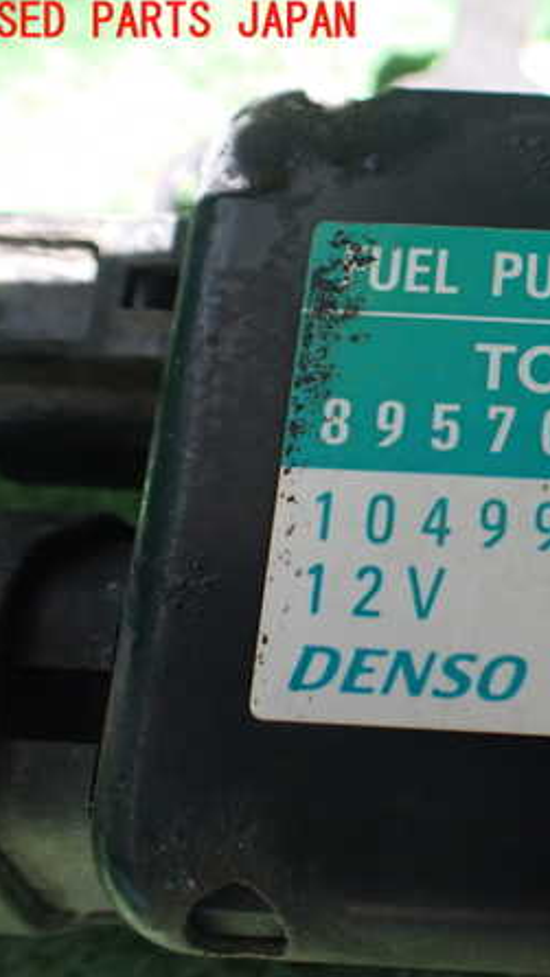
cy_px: 488
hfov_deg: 25.1
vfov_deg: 46.4
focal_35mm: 44
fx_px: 1140
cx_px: 616
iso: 320
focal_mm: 5.4
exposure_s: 1/125
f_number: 2.3
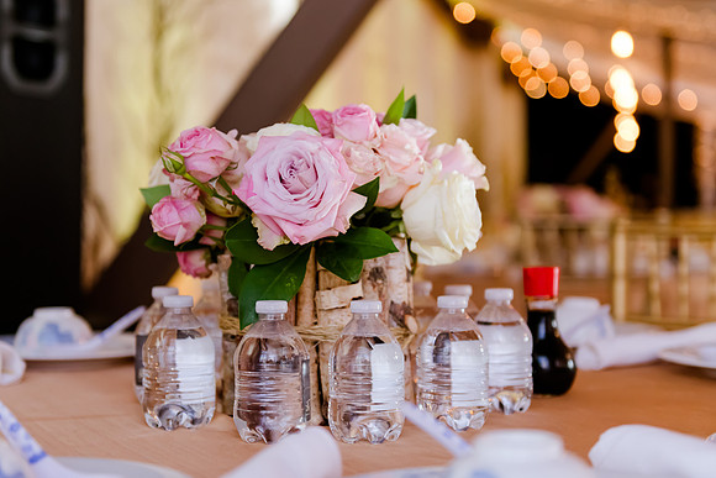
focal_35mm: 65
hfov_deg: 31.0
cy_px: 233
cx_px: 344
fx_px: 1291
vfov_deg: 21.0
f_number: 2.8
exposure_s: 1/320
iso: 1600
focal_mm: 55
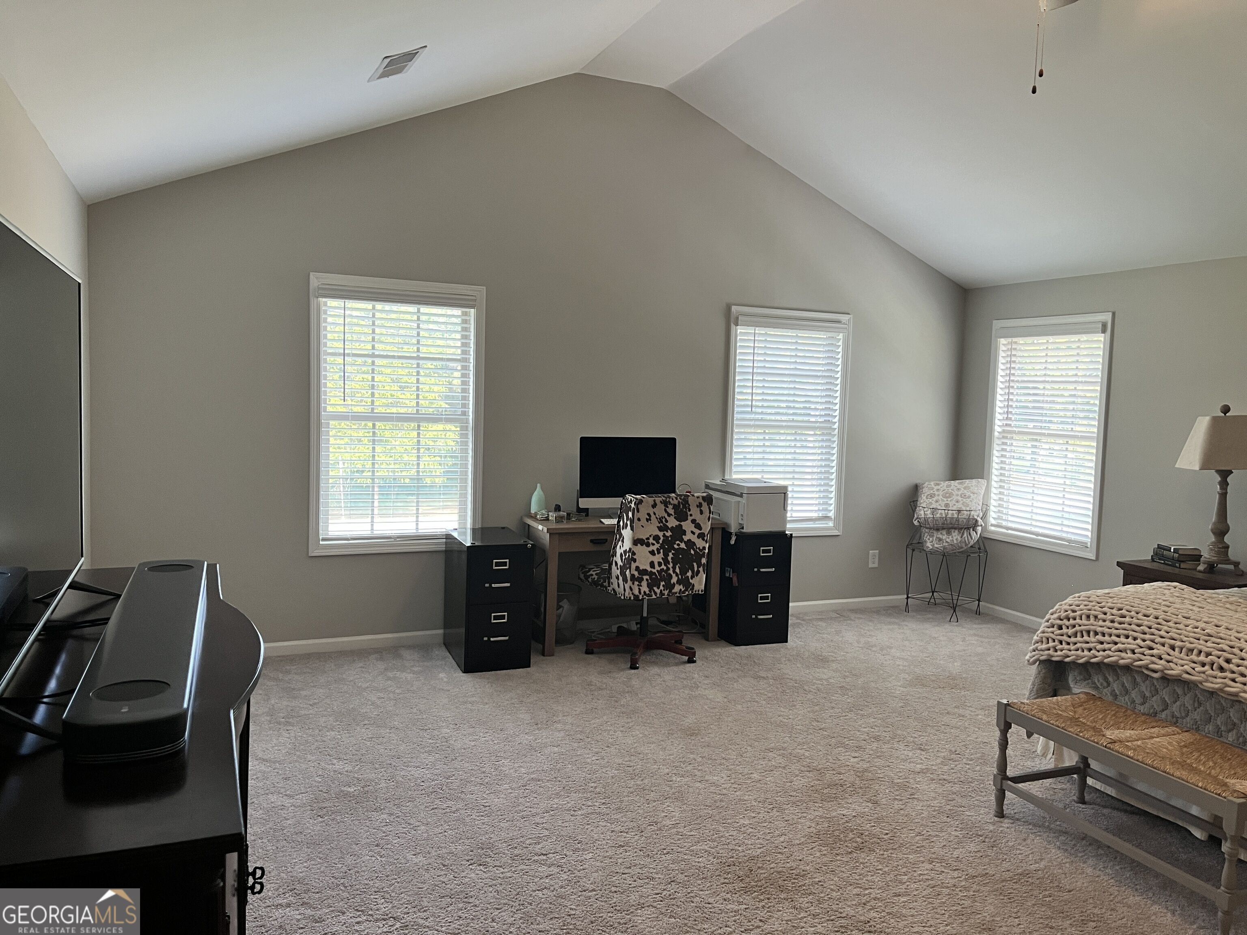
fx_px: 937
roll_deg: -1.9
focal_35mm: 26
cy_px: 468
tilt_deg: -4.7
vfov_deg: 53.1
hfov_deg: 67.3
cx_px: 624
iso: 100
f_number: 1.6
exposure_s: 1/60
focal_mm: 5.1
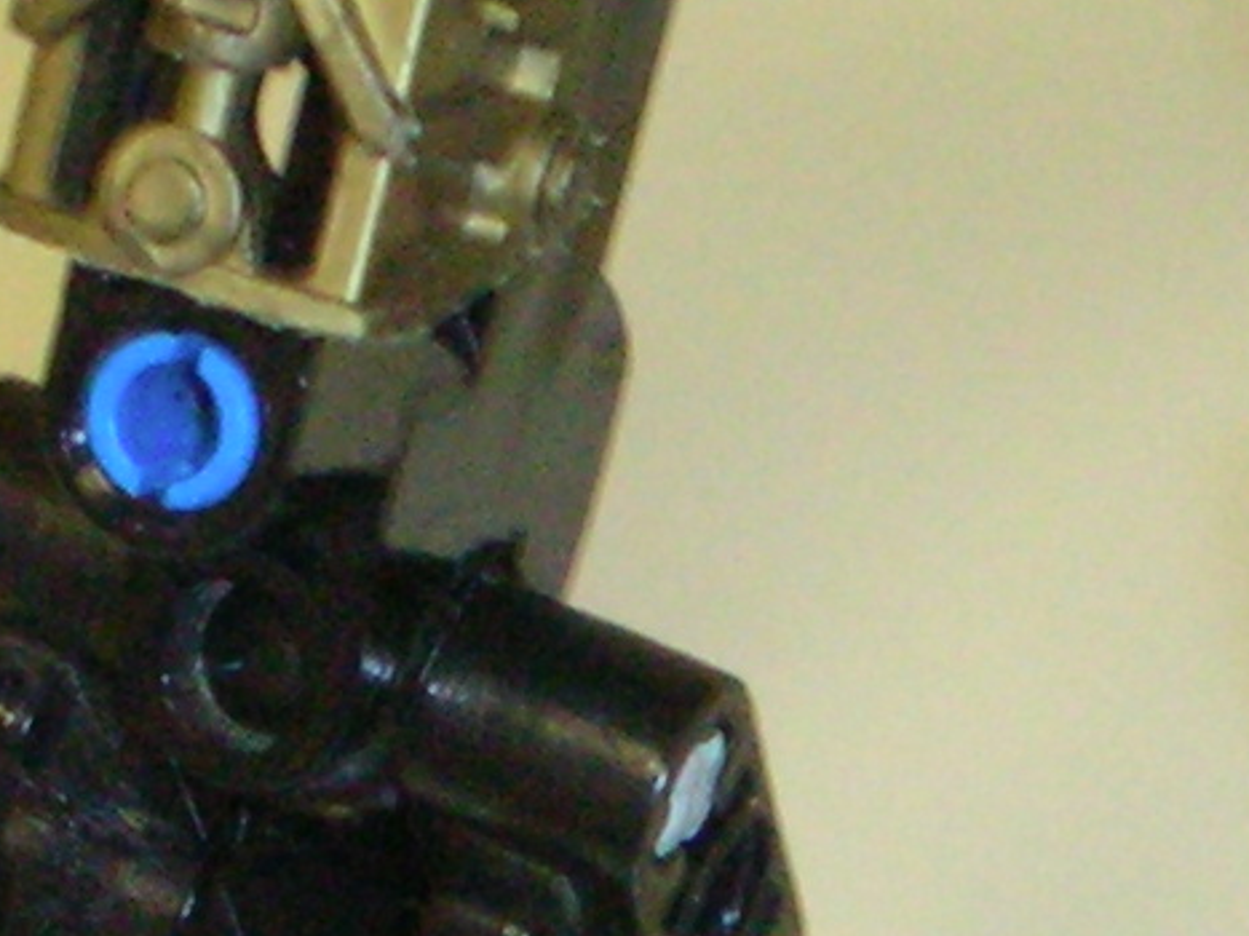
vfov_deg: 7.0
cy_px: 602
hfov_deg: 9.4
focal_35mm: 211
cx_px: 770
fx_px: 7611
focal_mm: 5.8
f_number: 3
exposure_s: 1/12.5
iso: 200
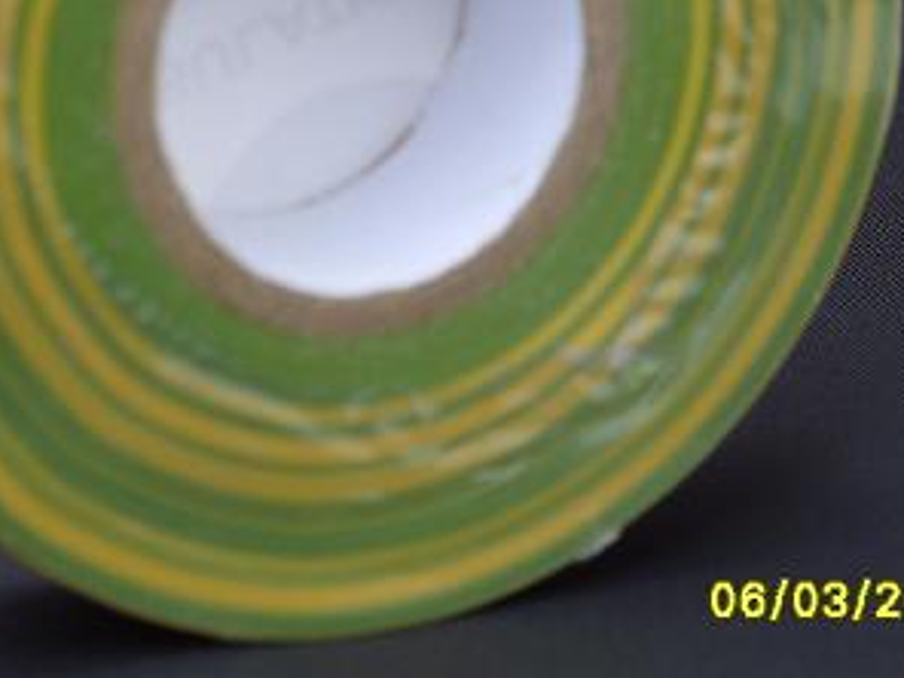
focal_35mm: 186
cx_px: 275
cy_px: 3
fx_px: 4857
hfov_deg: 10.6
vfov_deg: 7.9
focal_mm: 18.9
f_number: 3.4
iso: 80
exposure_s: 1/125
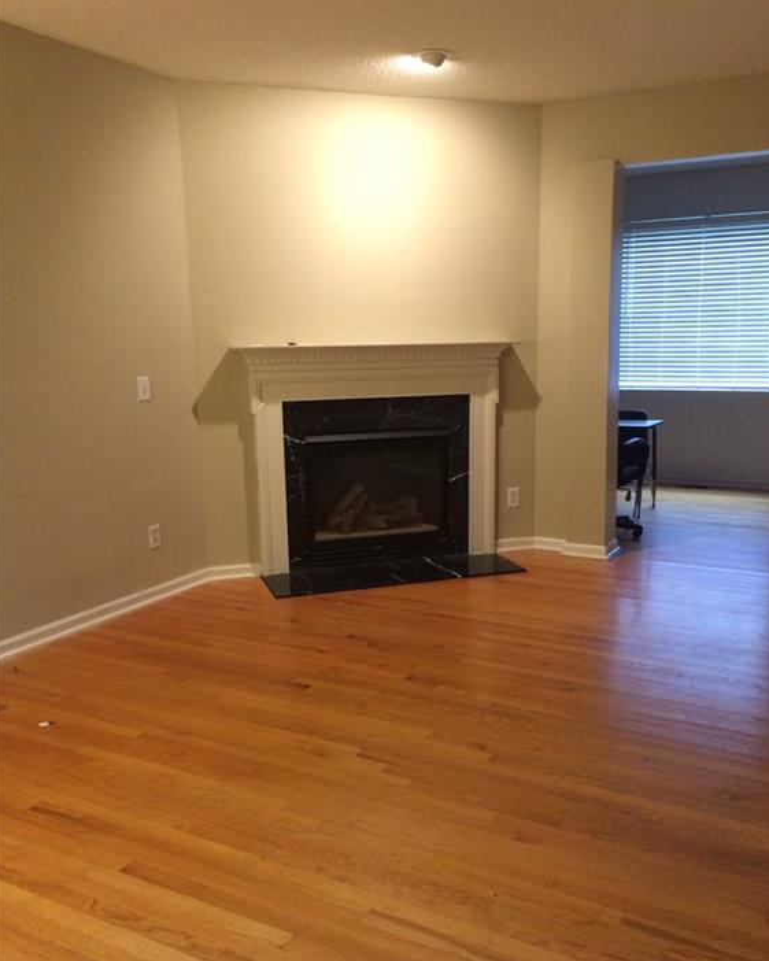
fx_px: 882
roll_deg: +1.1
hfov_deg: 47.1
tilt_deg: -10.7
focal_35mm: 31
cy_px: 502
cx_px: 389
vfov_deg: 57.1
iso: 320
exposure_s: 1/30
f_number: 2.2
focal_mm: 4.15
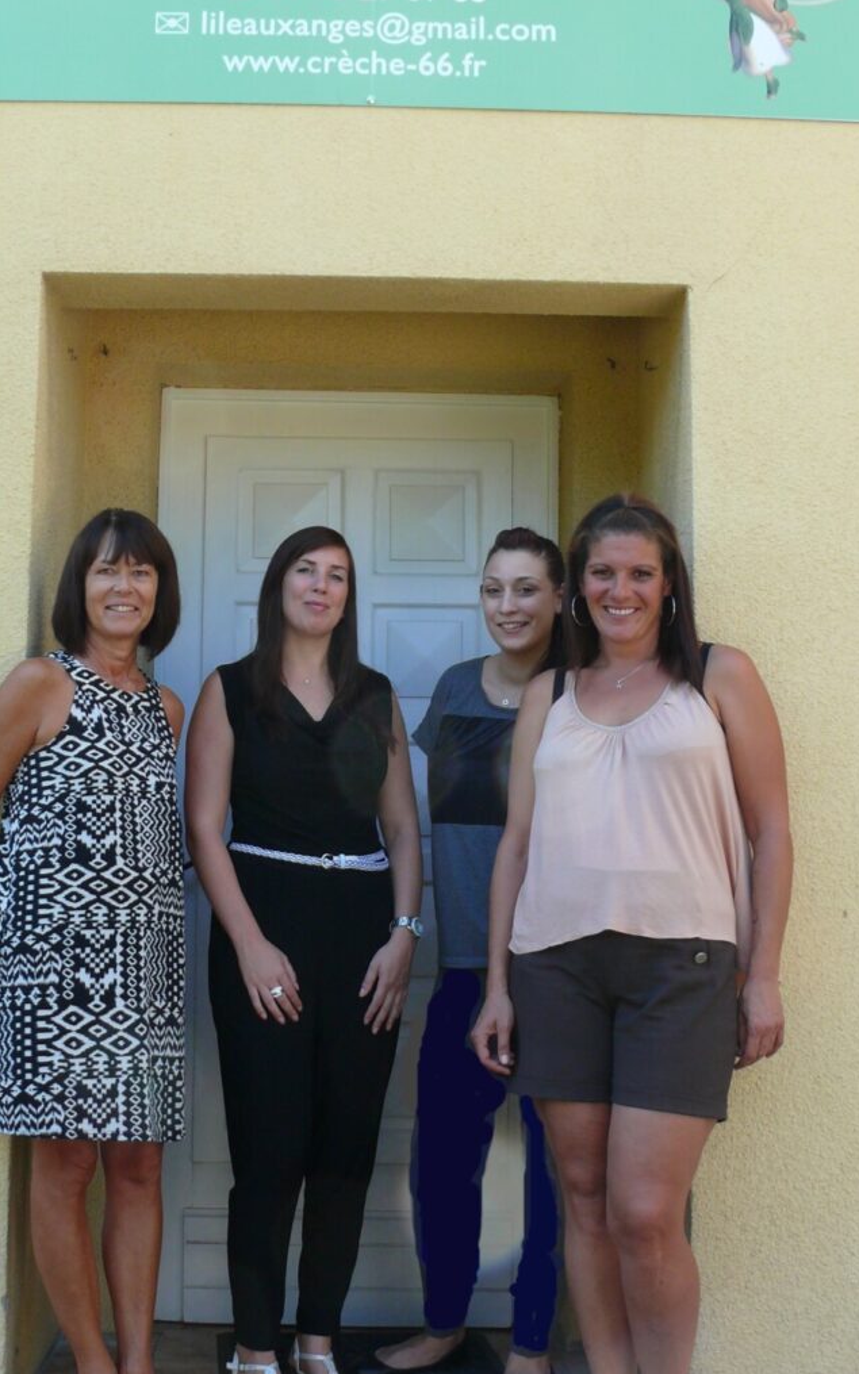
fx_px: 1948
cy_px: 649
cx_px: 353
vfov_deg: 38.9
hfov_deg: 24.8
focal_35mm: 52
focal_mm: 7.4
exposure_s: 1/125
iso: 100
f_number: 4
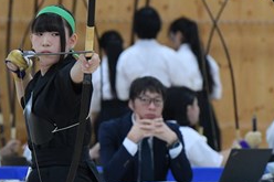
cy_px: 96
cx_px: 65
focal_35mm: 644
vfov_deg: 2.1
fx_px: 4898
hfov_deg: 3.2
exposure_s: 1/500
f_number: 5.6
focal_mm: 200
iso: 6400
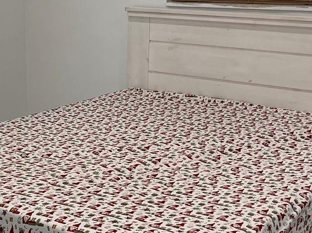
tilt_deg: -12.6
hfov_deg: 26.4
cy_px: 97
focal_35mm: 72
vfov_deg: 20.4
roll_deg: +0.2
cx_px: 46
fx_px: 649
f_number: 1.6
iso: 100
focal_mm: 5.1
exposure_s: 1/120
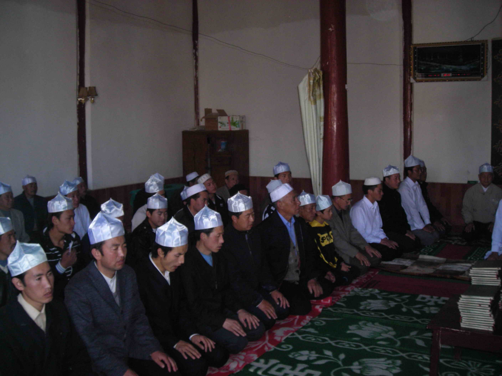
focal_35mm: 38
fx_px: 551
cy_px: 188
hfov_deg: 49.0
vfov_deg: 37.7
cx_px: 251
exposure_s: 1/60
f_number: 3.2
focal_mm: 6.3
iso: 339
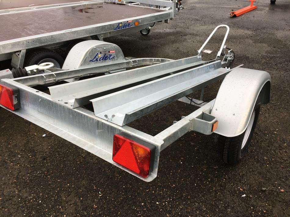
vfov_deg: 48.2
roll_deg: +0.7
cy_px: 108
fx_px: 243
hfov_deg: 61.7
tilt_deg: -30.9
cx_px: 145
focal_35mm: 29
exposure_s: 1/163
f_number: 2.2
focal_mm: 4.15
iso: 25
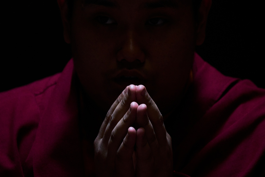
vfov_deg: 2.3
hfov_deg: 3.4
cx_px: 132
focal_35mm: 600
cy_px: 88
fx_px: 4415
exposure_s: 1/160
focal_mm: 400
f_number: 5.6
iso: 3200
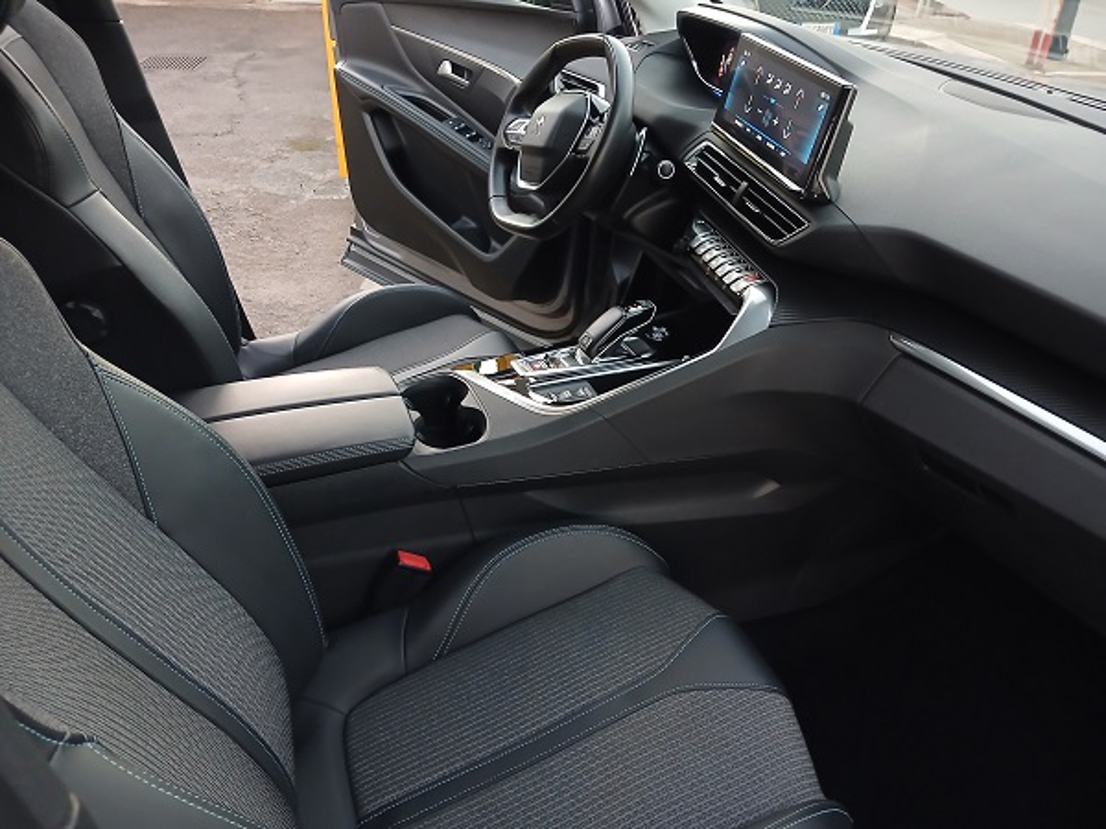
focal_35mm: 27
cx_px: 553
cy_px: 414
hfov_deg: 65.3
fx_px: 863
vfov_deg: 51.4
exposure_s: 1/25
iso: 400
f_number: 1.8
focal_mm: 3.98
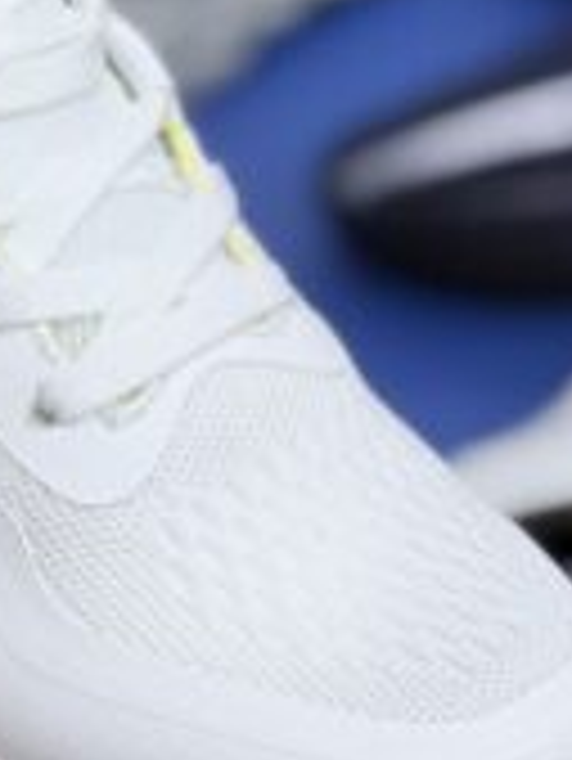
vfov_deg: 12.0
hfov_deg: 9.0
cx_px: -25
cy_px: 124
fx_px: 3609
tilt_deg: -56.0
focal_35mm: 164
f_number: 1.78
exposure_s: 1/475
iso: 64
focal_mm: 6.76
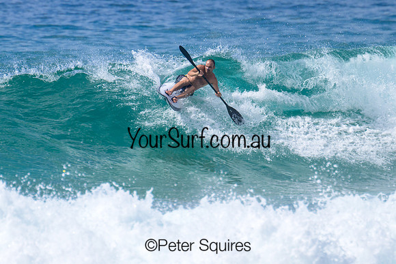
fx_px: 12039
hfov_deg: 1.9
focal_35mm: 1094
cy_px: 99
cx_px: 175
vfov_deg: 1.3
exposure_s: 1/2000
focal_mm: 800
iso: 500
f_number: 11
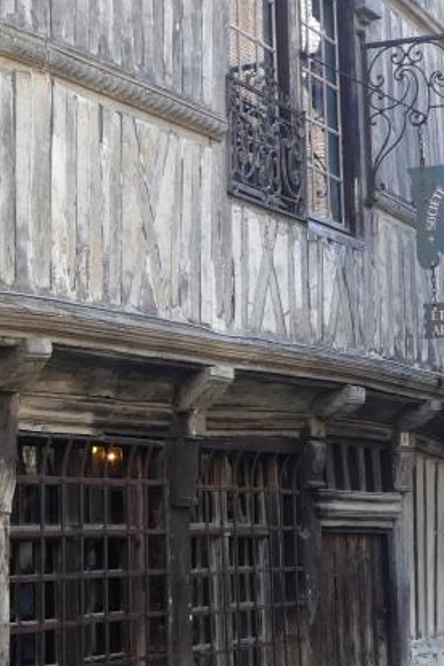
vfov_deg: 22.6
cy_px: 381
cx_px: 187
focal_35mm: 90
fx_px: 1665
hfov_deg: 15.2
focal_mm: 6.3
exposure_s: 1/80
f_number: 3.7
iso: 125
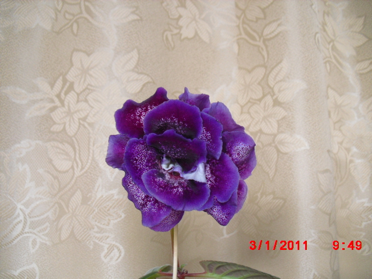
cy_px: 140
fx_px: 387
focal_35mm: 36
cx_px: 186
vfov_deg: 39.7
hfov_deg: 51.4
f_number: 3.1
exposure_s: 1/100
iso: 200
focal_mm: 6.3
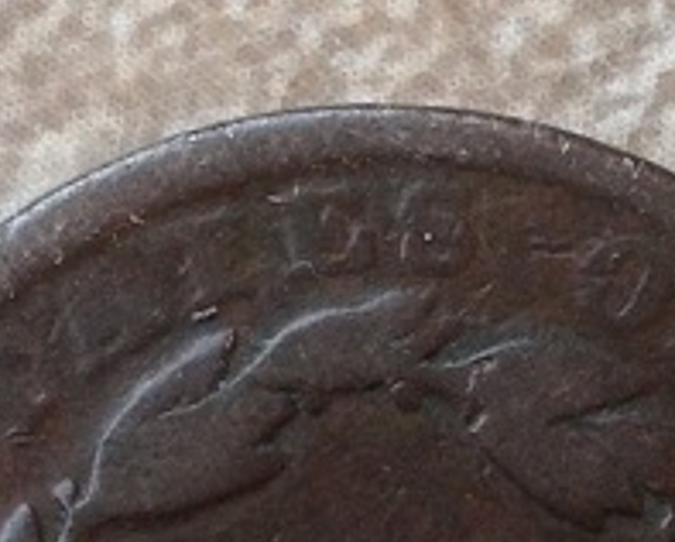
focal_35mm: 91
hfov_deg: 21.0
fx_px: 1820
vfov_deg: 15.9
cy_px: 736
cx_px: 384
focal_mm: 4.28
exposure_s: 1/30
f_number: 2.4
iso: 64
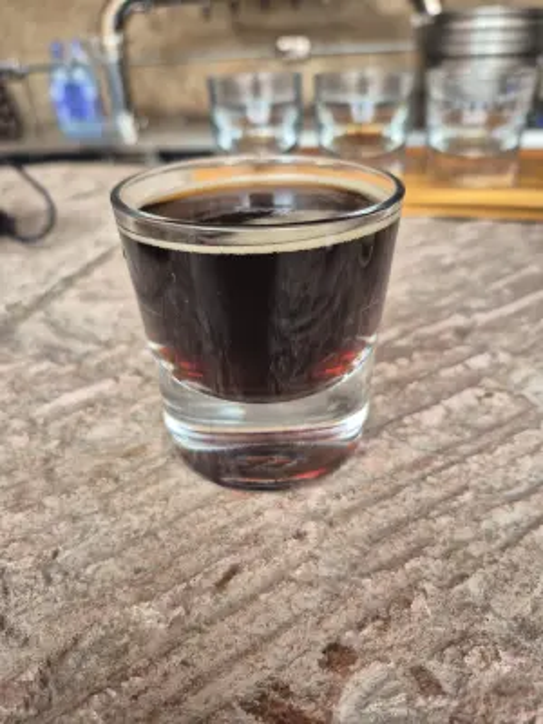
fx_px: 481
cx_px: 272
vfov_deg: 73.9
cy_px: 362
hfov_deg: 58.9
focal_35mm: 23
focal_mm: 5.4
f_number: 1.8
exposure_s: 1/180
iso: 100
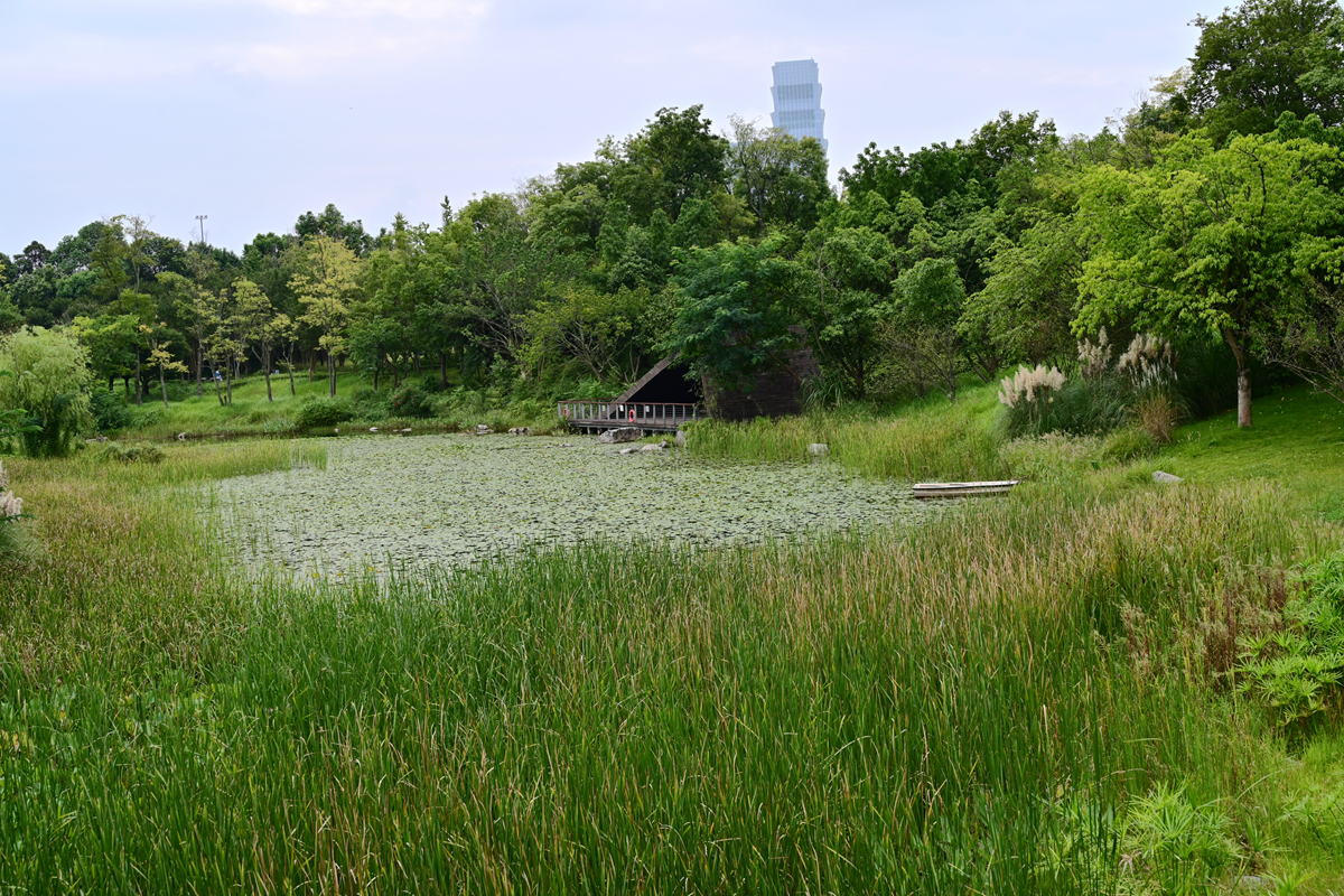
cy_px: 448
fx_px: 1643
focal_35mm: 44
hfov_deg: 44.5
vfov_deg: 30.5
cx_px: 672
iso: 125
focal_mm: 44
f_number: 8
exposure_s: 1/200
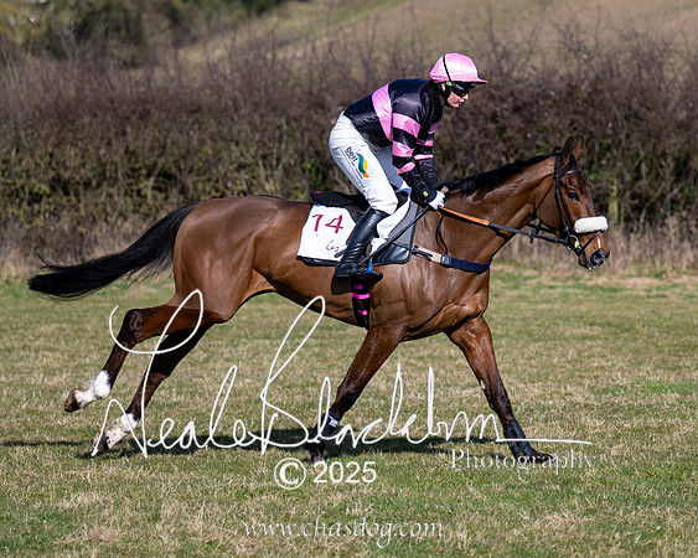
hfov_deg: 10.4
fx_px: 3839
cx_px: 395
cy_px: 279
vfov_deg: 8.3
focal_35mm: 186
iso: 200
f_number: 2.8
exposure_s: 1/5000
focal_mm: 110
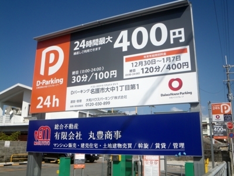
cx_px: 117
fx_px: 230
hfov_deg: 54.0
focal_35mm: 34
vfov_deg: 41.8
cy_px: 88
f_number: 4.6
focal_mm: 6.1
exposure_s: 1/640
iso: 64
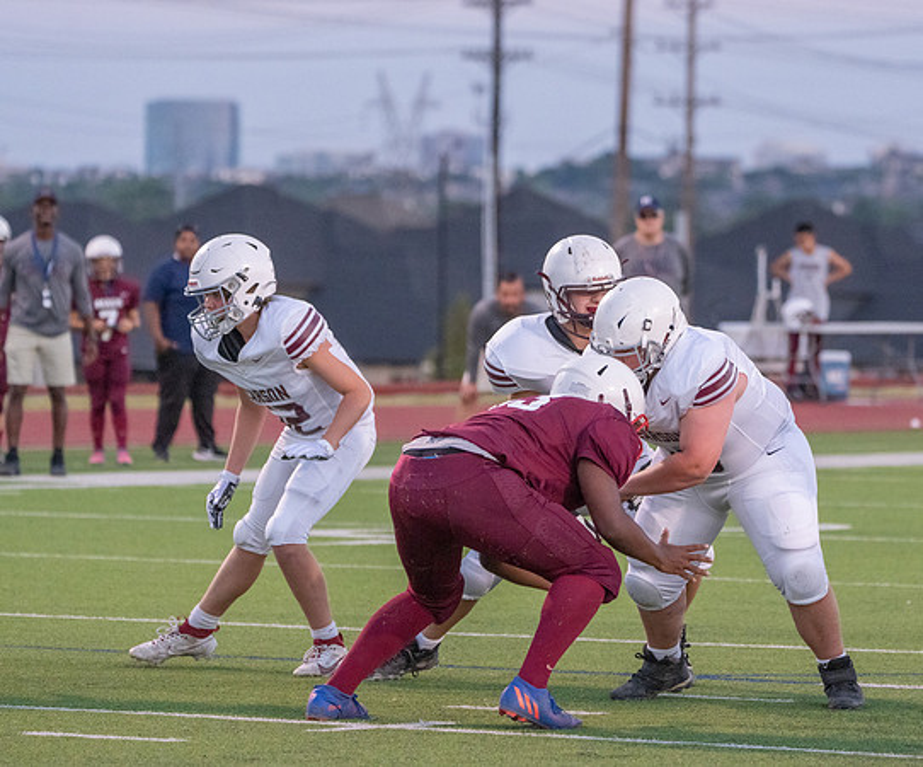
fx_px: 7699
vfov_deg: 5.7
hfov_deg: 6.9
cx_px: 577
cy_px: 385
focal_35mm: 278
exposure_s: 1/1000
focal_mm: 226
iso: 6400
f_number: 5.6
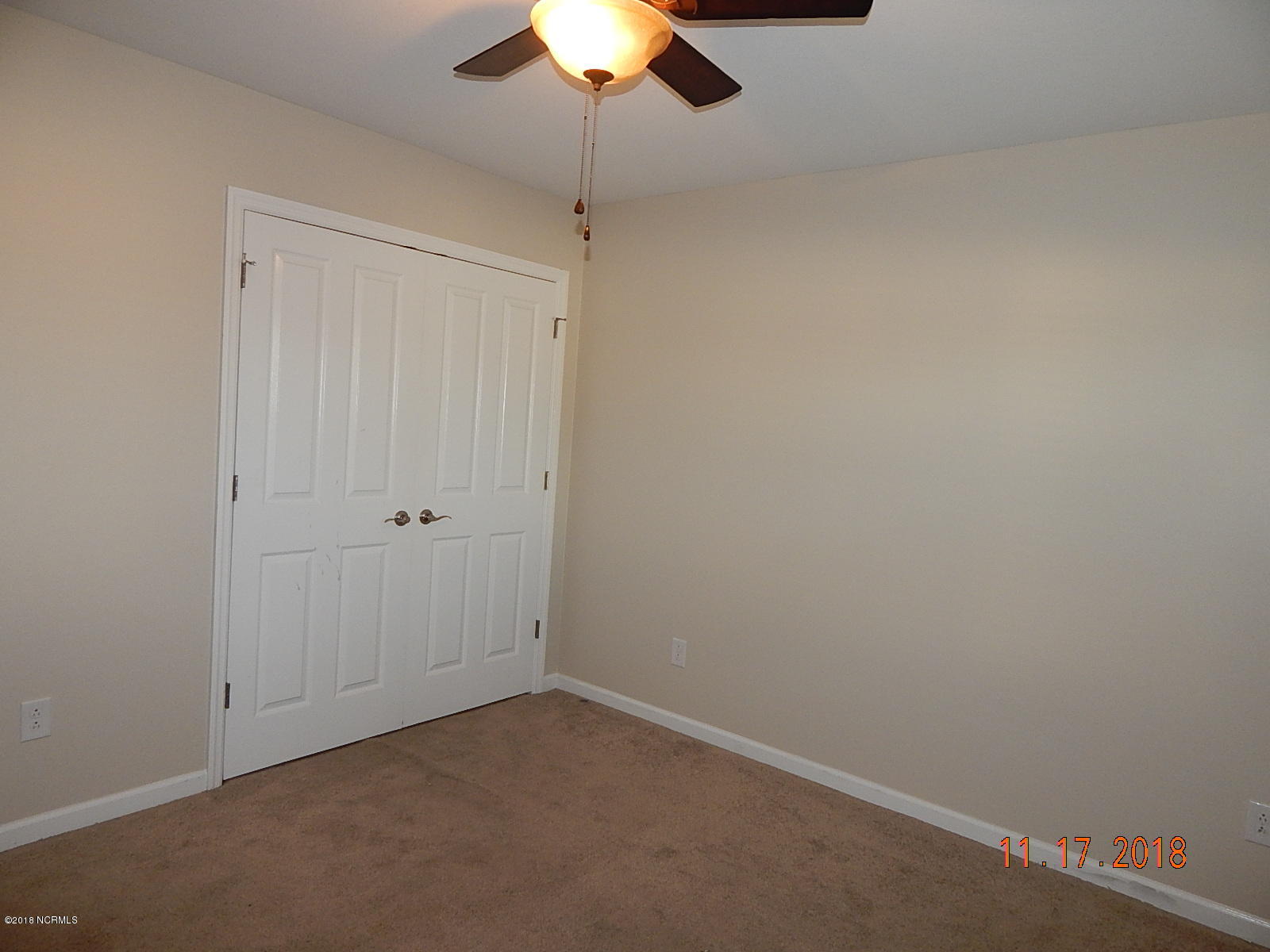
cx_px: 635
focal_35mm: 22
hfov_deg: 76.4
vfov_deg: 61.1
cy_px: 476
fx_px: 807
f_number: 3
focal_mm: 4
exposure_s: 1/30
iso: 200
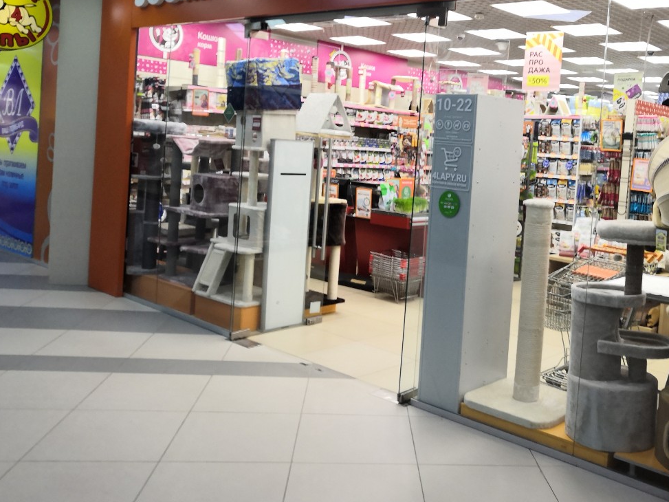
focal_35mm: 37
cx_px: 440
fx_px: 715
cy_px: 180
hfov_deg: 49.4
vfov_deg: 38.4
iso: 200
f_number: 1.8
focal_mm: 3.95
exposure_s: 1/100
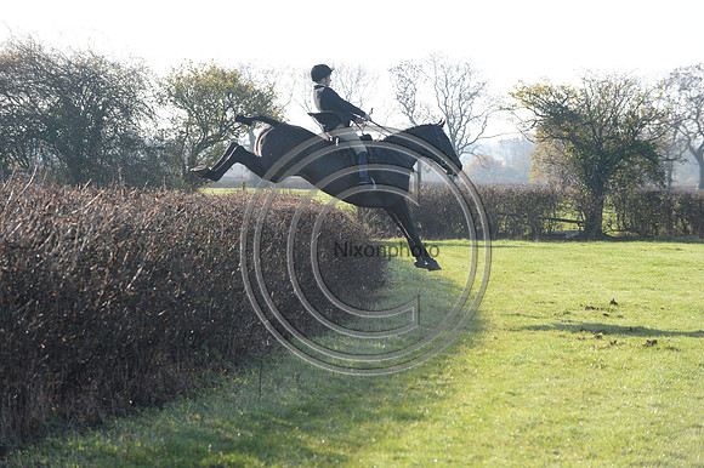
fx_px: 2638
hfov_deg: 15.2
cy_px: 234
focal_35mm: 135
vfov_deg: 10.1
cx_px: 352
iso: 1000
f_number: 5.6
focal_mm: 135
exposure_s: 1/1250
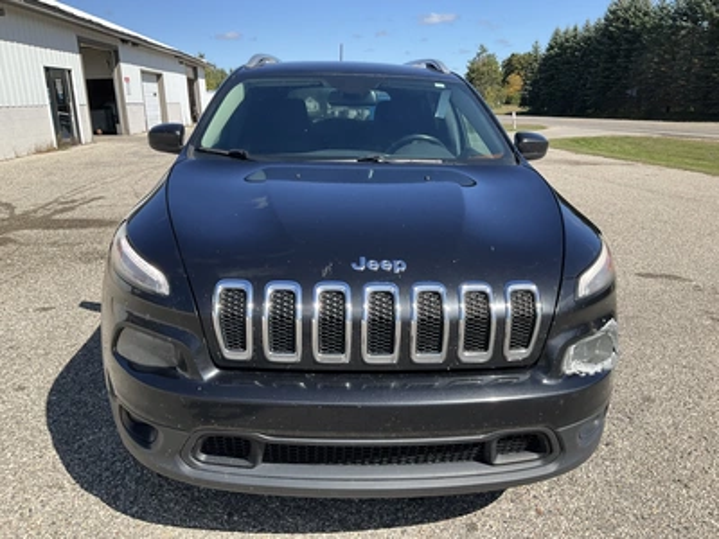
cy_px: 270
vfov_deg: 48.2
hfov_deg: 61.7
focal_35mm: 29
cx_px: 360
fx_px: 602
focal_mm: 3
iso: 25
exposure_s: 1/1055
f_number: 1.8
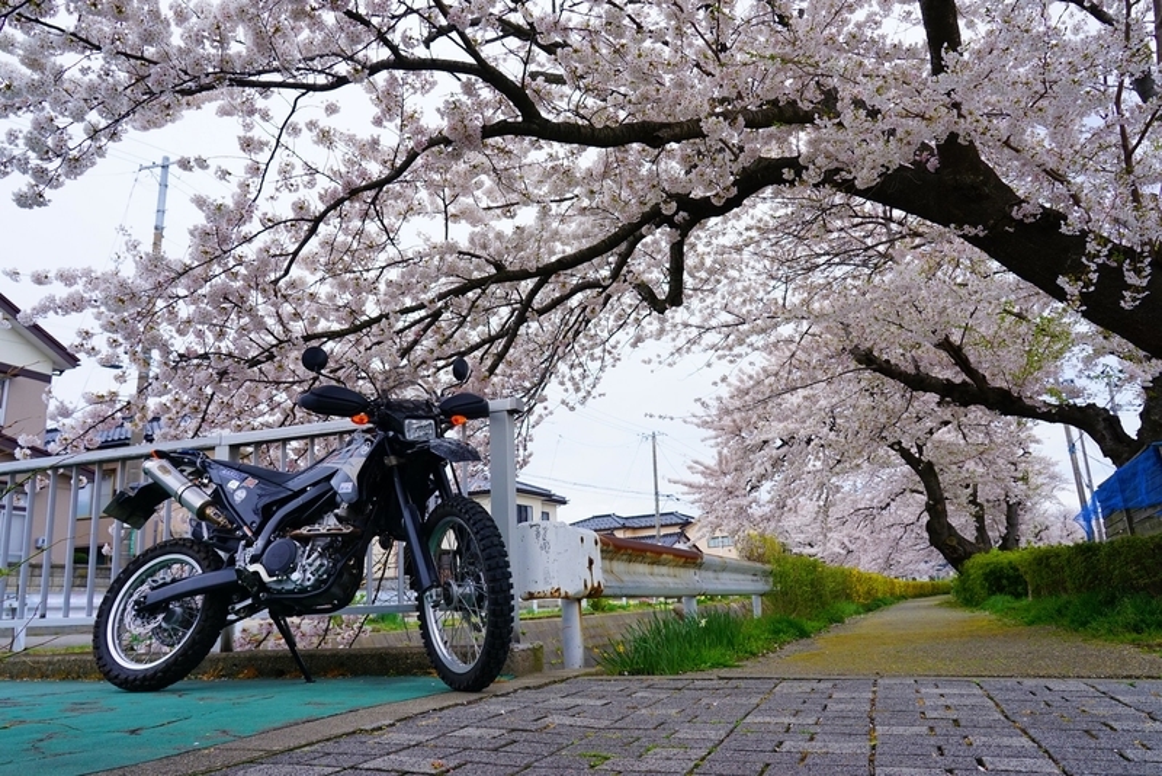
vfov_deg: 53.2
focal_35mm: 24
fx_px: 775
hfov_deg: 73.7
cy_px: 388
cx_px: 581
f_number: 8
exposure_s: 1/100
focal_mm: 24
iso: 320
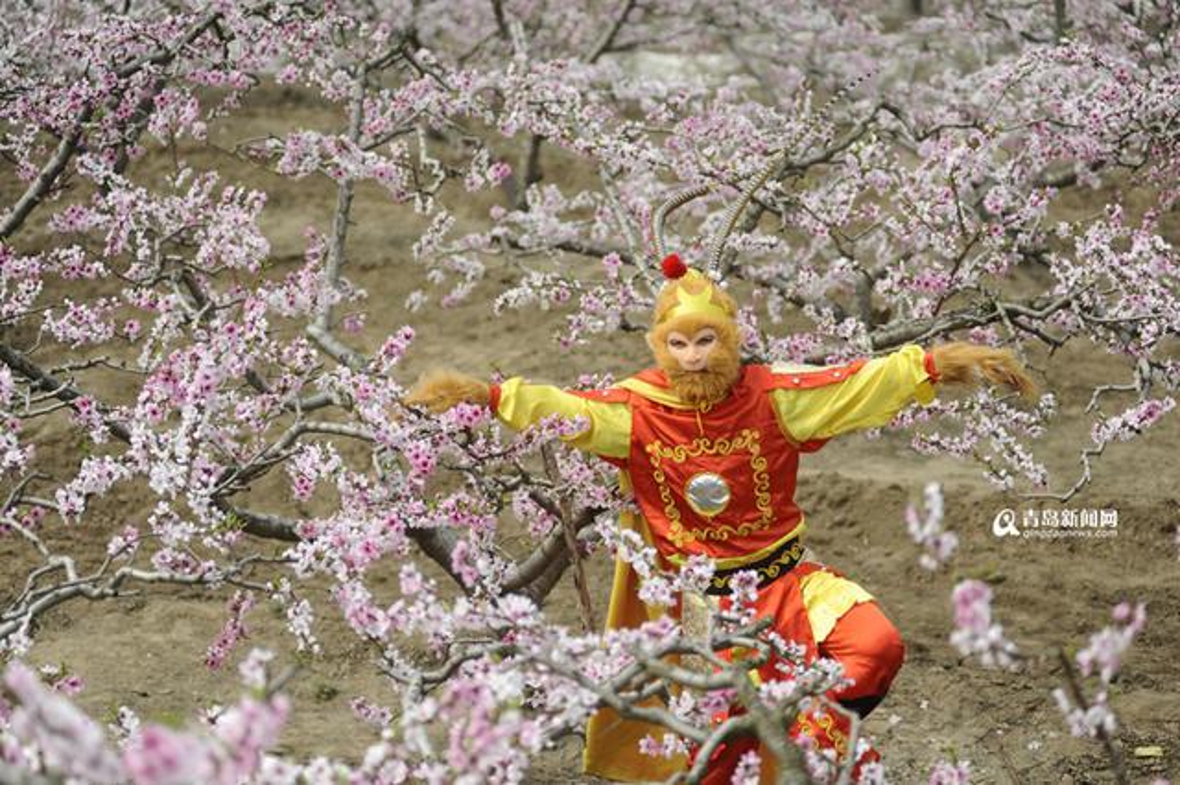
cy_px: 392
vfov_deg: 17.0
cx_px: 590
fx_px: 2621
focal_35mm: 80
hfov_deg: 25.4
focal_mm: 80
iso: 200
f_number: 2.8
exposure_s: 1/2000
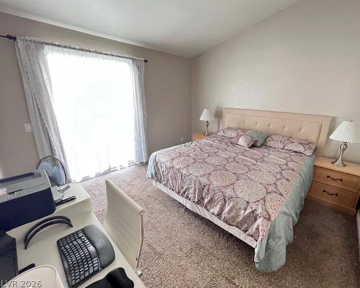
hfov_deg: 100.4
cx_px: 197
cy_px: 141
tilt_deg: -16.2
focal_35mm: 14
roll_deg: -1.4
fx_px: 149
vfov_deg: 87.9
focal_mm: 1.57
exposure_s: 1/30
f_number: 1.8
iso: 1000
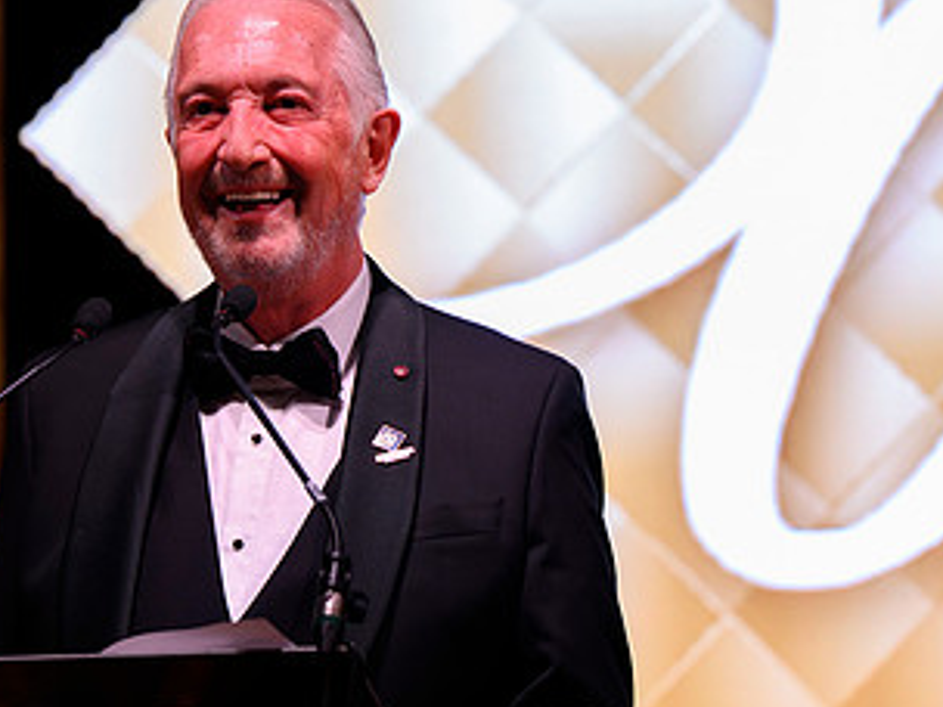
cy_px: 161
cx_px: 511
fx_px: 10216
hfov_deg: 5.3
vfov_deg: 4.0
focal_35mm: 375
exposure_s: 1/100
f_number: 3.5
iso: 500
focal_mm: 200
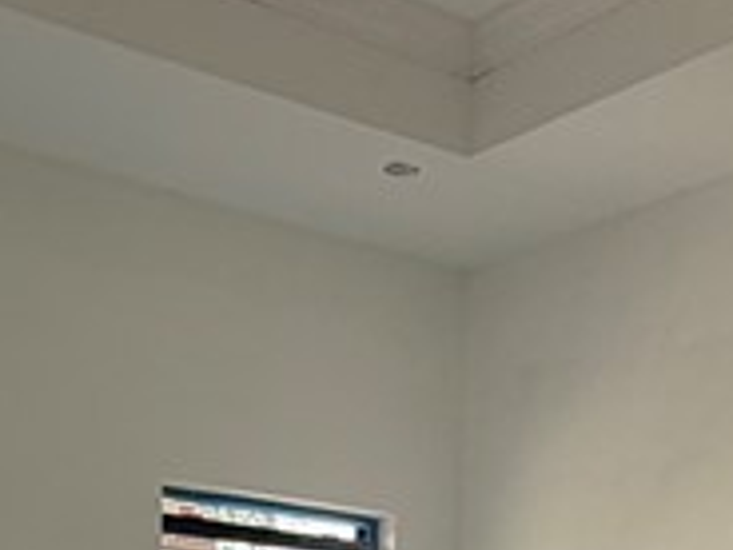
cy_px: 869
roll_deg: -1.2
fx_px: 1652
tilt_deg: -3.2
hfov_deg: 24.8
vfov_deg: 16.8
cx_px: 219
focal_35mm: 78
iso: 64
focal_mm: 2.22
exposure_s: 1/121
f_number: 2.2
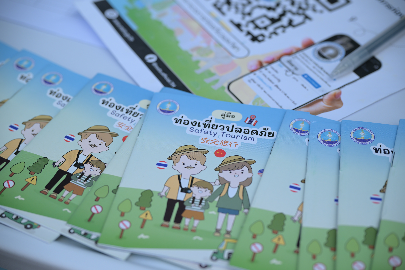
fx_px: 787
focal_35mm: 70
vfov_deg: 19.5
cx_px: 202
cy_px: 135
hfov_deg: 28.8
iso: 32
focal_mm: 70
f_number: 4
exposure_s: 1/200
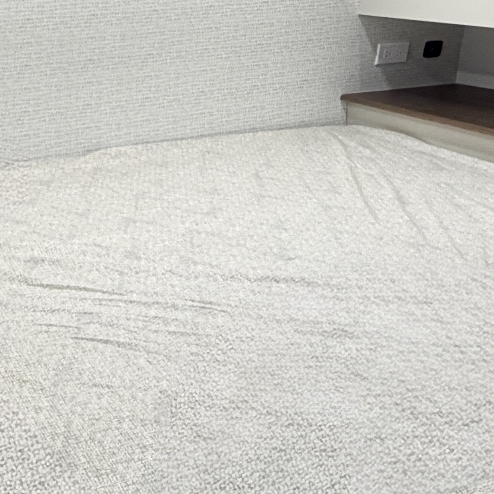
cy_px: 14
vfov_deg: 27.6
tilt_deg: -3.2
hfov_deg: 29.1
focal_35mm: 59
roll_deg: +1.3
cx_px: 252
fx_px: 953
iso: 250
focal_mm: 2.22
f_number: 2.2
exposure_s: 1/118
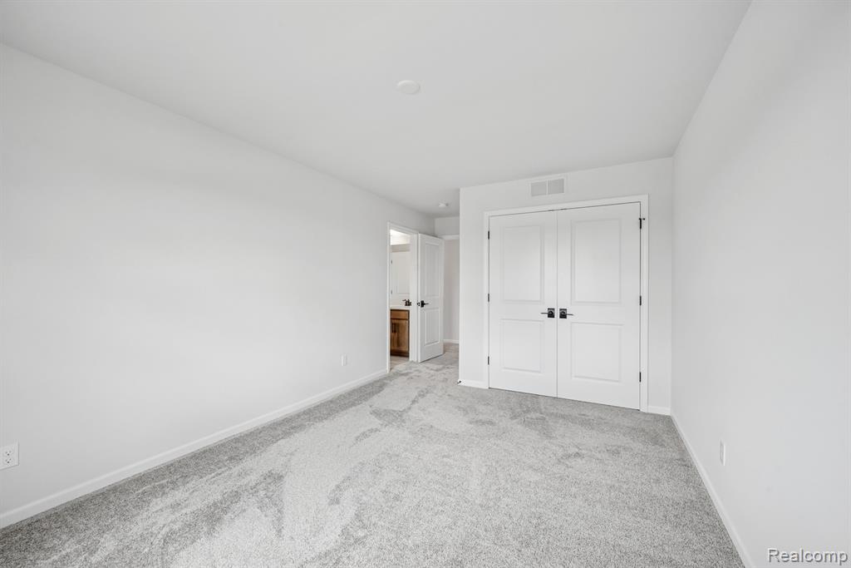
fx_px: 331
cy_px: 284
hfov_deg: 104.2
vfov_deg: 81.2
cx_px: 426
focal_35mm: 14
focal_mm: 14
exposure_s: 1/2
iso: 100
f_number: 9
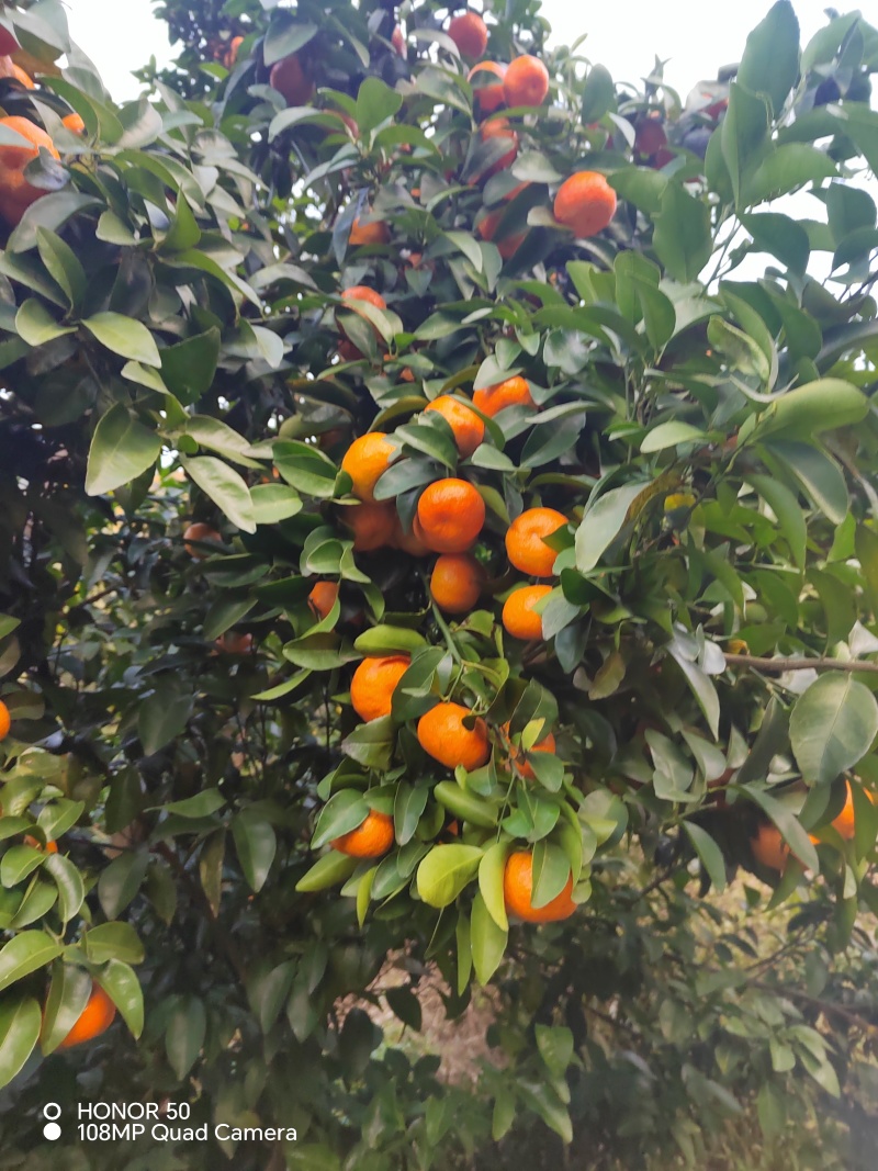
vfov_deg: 73.9
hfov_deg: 58.9
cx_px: 439
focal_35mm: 23
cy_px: 586
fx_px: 778
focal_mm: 5.52
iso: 375
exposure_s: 1/100
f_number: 1.9
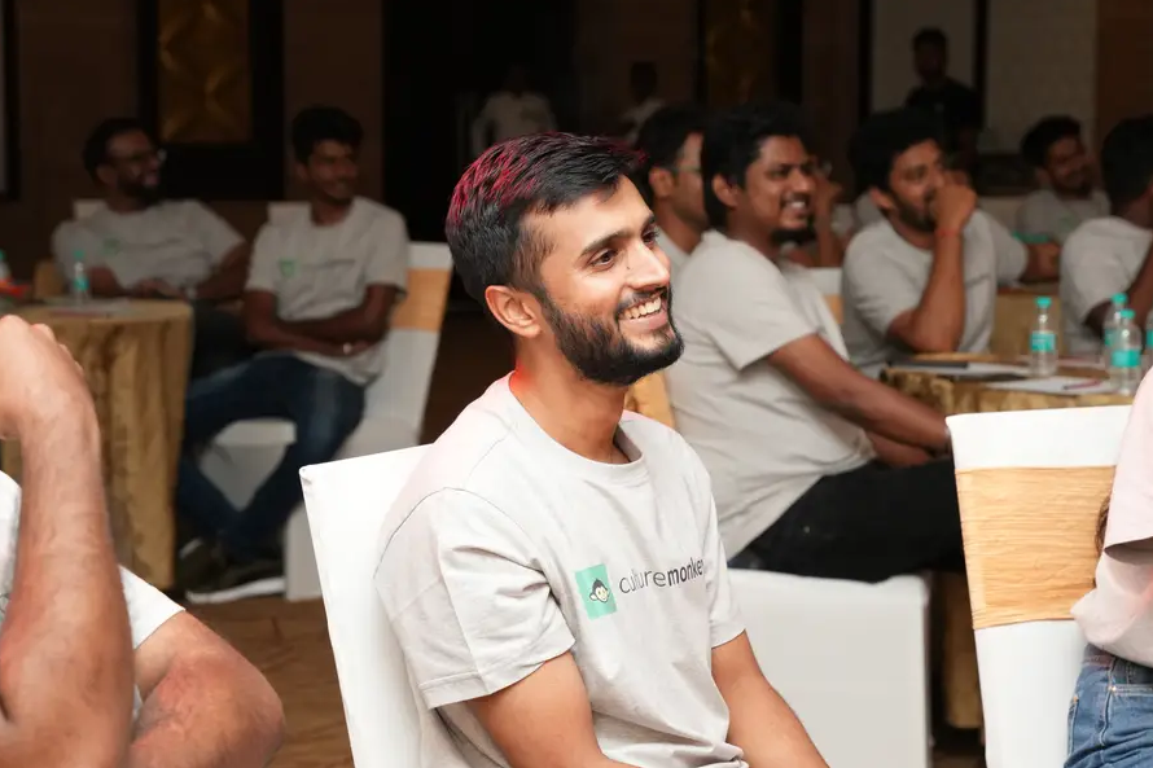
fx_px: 2818
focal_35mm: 88
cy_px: 381
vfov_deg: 15.5
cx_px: 579
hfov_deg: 23.1
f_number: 5
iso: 1000
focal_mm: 58.3
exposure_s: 1/200
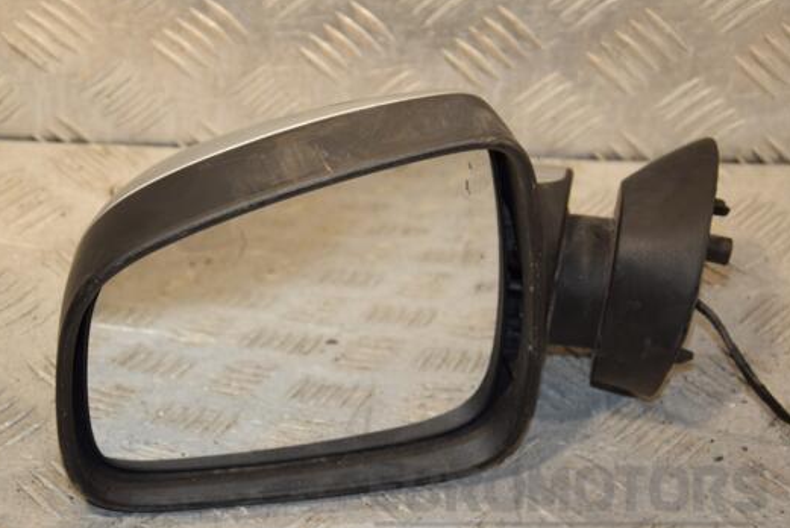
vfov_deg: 12.8
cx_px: 341
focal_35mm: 107
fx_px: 2349
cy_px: 287
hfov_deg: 19.1
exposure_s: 1/200
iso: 800
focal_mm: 62
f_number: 6.3
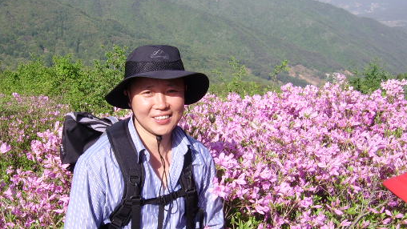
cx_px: 178
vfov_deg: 24.9
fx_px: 518
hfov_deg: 42.8
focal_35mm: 48
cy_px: 143
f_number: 5.8
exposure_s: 1/250
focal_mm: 5.95
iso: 50
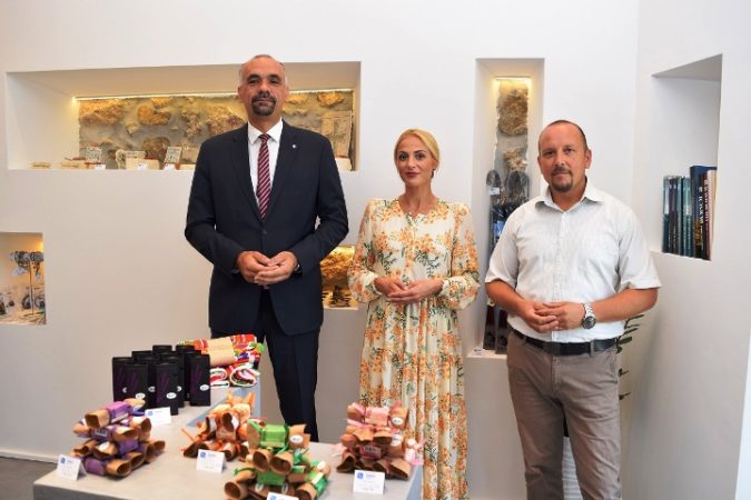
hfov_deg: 59.5
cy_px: 250
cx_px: 376
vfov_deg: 41.7
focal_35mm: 32
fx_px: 657
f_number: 5.6
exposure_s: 1/80
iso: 400
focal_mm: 21
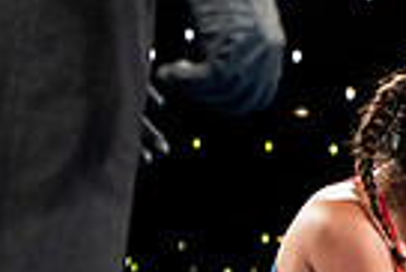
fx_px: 2405
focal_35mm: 213
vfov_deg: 6.3
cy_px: 474
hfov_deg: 9.0
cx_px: 833
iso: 3200
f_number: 4
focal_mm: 50
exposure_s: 1/800
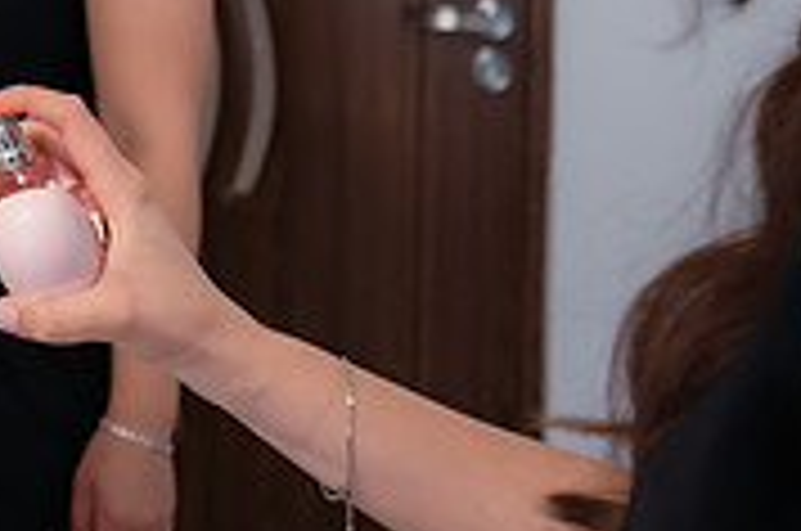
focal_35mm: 98
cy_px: -155
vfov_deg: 13.4
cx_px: -387
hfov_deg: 18.5
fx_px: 2177
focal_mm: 30
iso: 1600
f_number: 3.2
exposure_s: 1/250
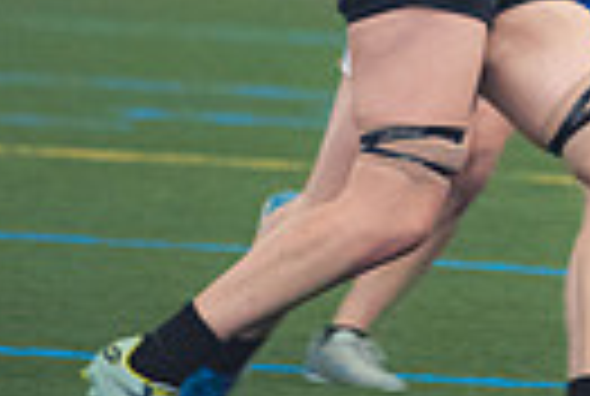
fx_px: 21748
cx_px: 658
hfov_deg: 1.6
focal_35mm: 1324
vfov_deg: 1.0
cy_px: -261
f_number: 2.8
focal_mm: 200
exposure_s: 1/320
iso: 3200
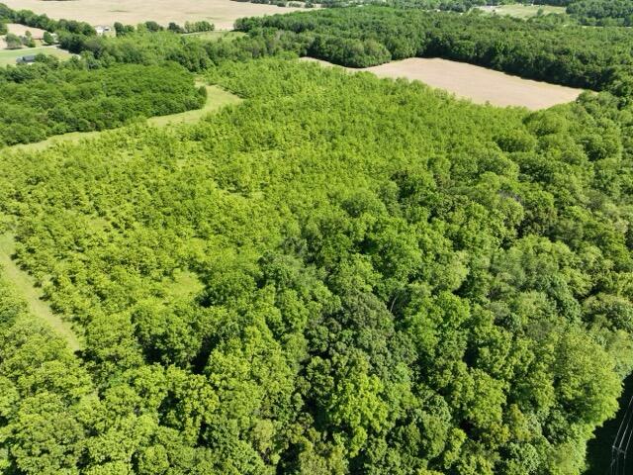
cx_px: 316
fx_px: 439
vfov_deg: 56.8
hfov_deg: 71.6
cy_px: 238
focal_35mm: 24
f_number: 2.8
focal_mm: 12.29
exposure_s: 1/1000
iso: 100
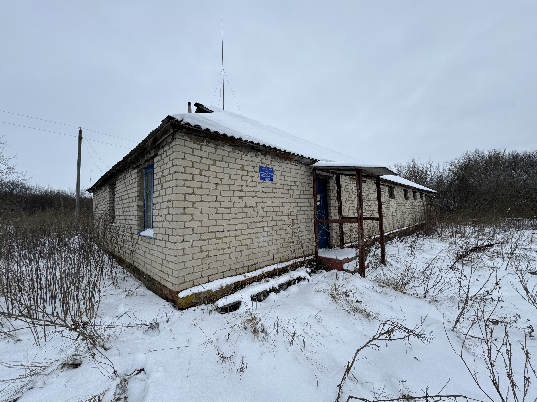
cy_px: 201
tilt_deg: +2.0
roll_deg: +1.4
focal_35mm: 14
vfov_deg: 85.7
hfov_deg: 102.1
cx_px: 268
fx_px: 217
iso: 40
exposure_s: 1/544
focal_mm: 2.22
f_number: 2.2
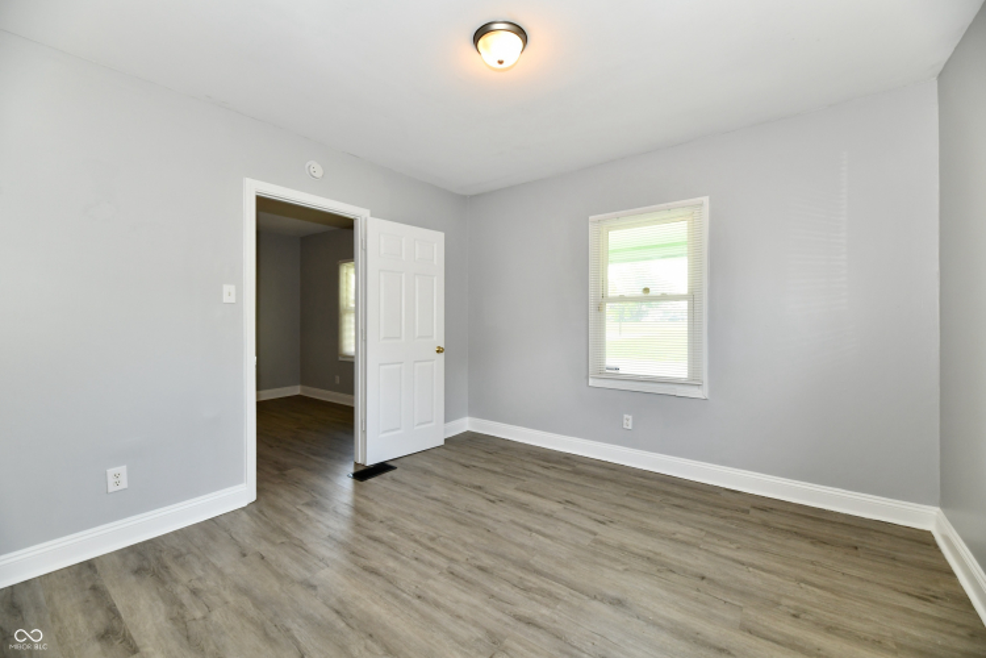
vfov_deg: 81.2
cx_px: 493
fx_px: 383
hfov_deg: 104.3
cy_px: 329
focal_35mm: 14
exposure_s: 1/60
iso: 640
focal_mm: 14
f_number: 6.3
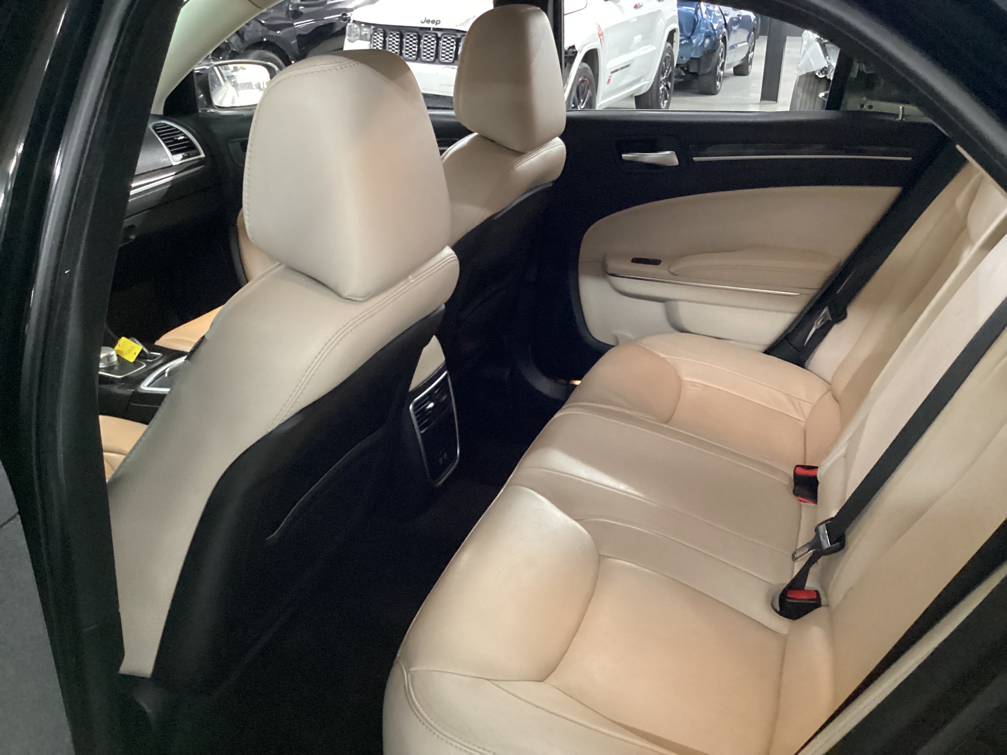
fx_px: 902
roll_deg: -0.4
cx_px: 504
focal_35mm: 31
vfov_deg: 45.4
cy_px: 378
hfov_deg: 58.4
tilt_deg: -25.9
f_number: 2.4
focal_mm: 3.3
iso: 640
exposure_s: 1/24
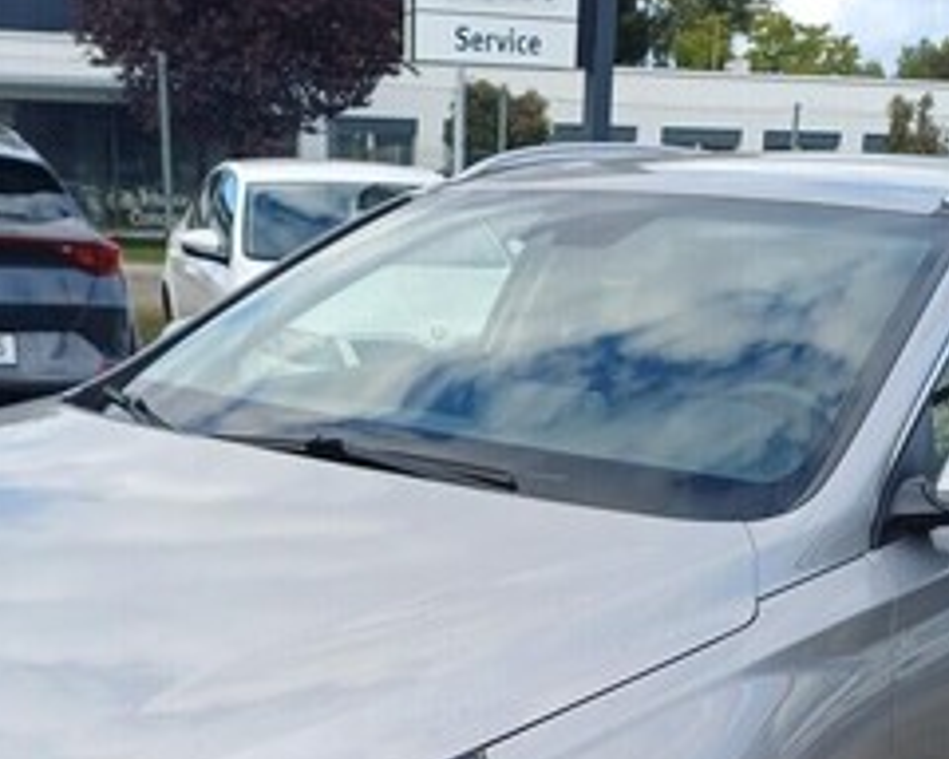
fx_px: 1573
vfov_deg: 26.0
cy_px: 717
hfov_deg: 33.5
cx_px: 423
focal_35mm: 56
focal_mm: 4.65
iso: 50
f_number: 1.8
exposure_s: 1/341
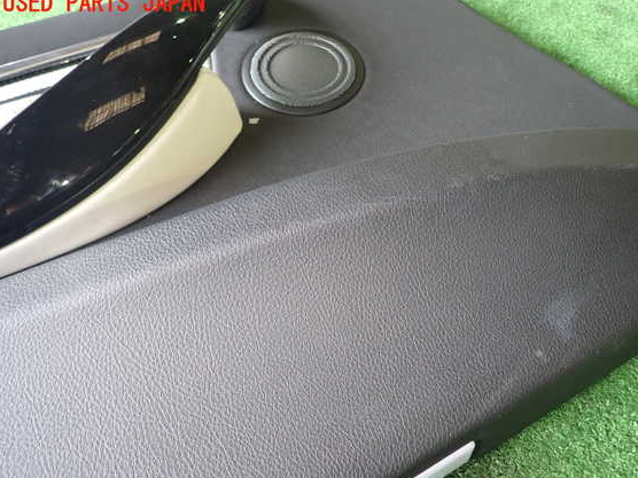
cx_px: 341
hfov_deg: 65.3
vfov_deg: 51.3
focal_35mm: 27
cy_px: 248
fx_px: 498
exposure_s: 1/30
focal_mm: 4.5
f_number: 2
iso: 200
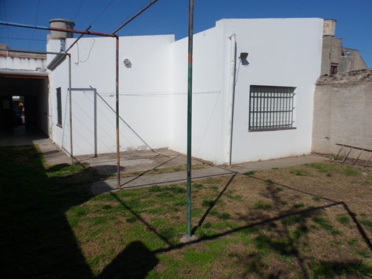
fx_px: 290
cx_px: 186
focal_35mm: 27
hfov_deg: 65.3
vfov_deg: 51.4
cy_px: 140
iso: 80
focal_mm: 4.9
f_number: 9.2
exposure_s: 1/350
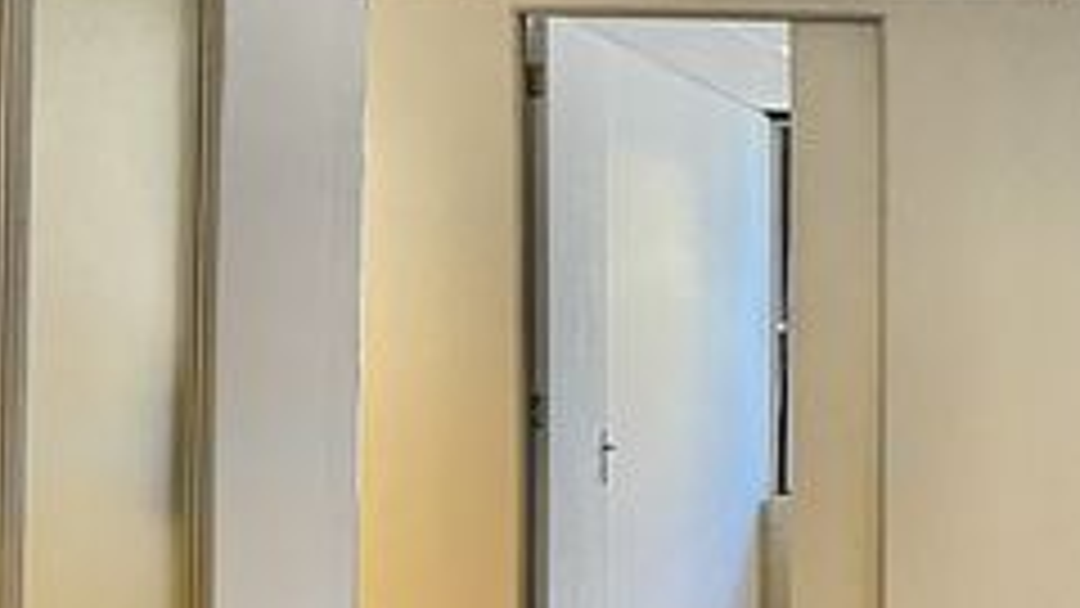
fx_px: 2491
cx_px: 1431
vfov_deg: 13.9
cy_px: 351
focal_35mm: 87
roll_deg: -0.6
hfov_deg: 21.9
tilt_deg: +0.5
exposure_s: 1/100
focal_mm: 6.76
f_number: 1.78
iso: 125
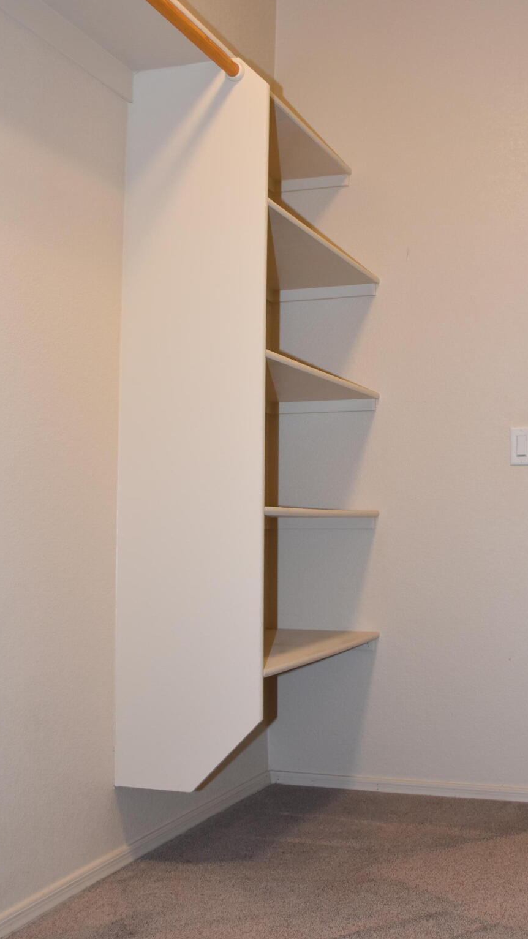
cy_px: 436
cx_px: 403
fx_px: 1021
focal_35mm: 41
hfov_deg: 28.5
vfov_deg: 49.4
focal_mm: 20
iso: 640
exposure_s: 1/60
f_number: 4
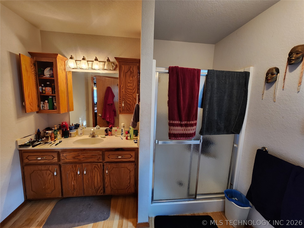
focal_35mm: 13
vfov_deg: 89.9
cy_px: 114
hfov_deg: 106.2
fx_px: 114
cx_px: 152
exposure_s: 1/30
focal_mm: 2.2
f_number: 2.2
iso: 320
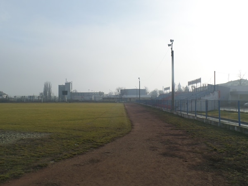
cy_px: 93
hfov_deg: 52.6
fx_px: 251
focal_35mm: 35
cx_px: 124
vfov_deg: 40.7
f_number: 3.4
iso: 100
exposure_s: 1/1000
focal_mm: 6.2
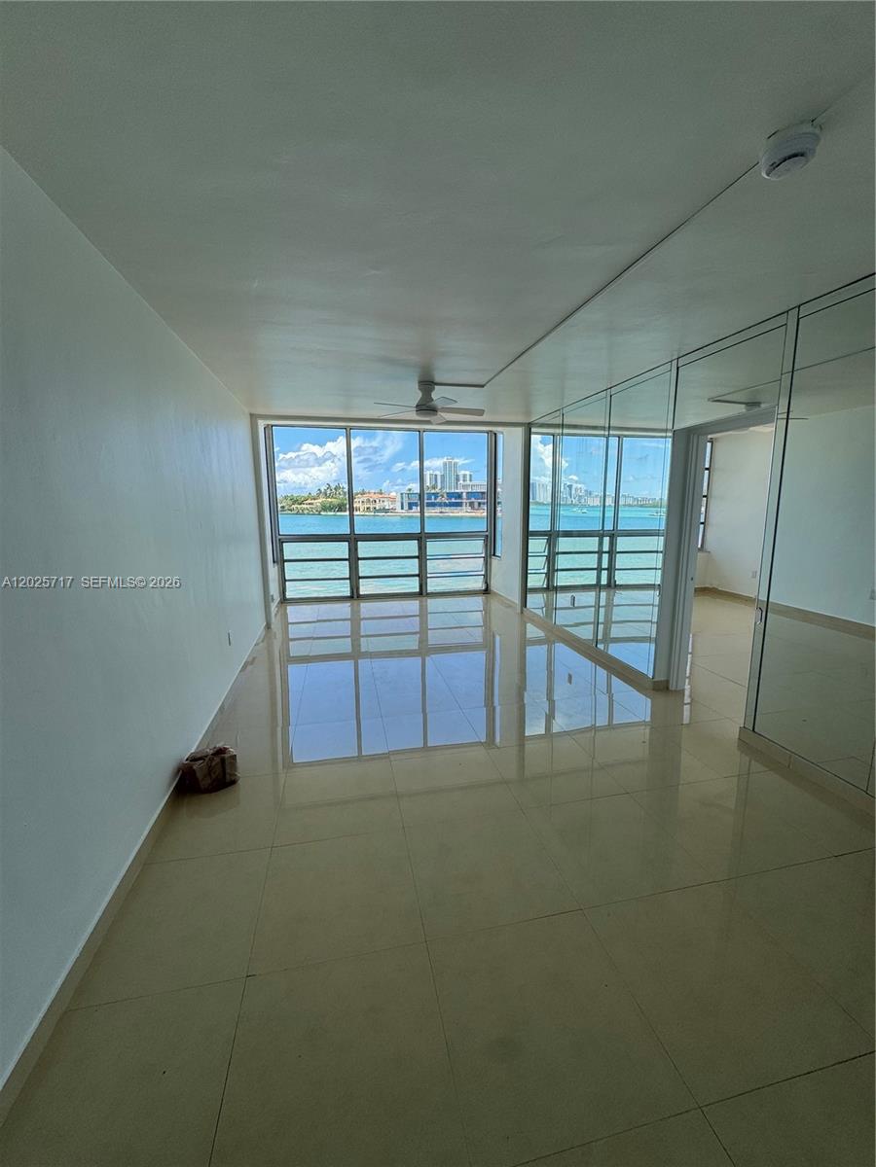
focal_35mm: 14
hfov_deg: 85.7
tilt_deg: -9.4
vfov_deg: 102.1
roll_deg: +1.1
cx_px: 438
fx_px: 472
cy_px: 584
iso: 40
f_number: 2.2
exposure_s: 1/804
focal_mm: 2.22
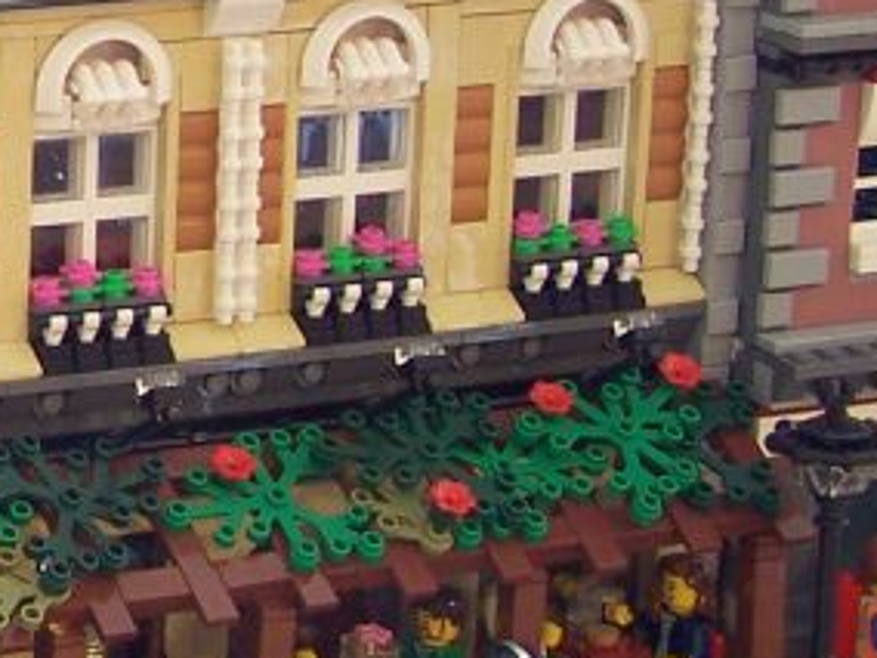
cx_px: -485
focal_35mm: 155
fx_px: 3927
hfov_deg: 12.1
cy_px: 136
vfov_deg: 9.6
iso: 80
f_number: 2.9
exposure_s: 1/6
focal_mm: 7.1
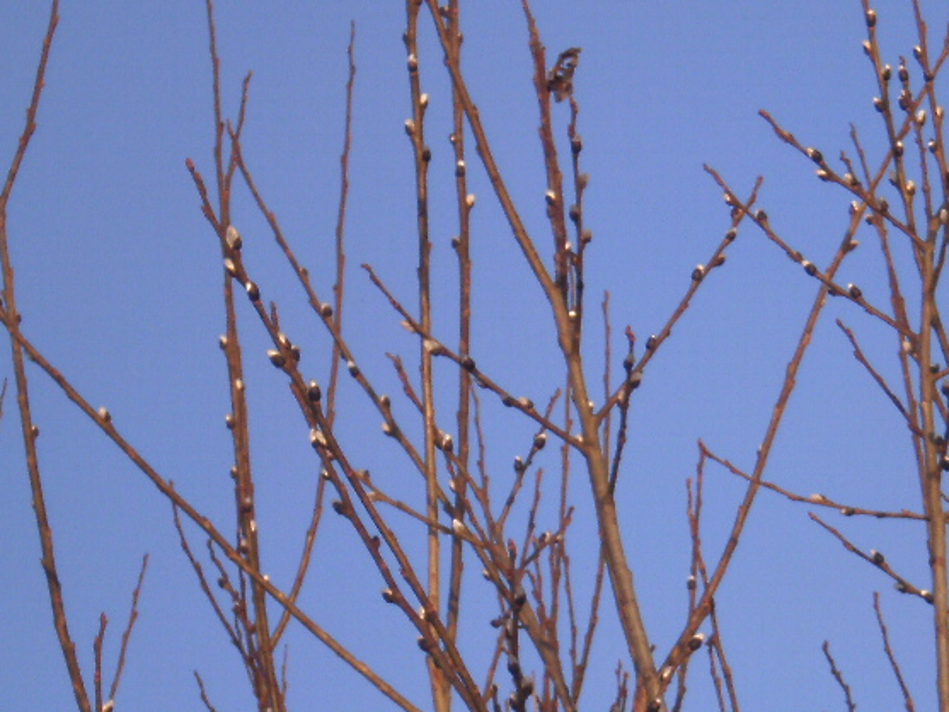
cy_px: 554
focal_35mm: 262
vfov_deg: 5.7
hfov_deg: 7.6
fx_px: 7184
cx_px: 647
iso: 100
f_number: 5.9
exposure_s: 1/160
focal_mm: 18.9
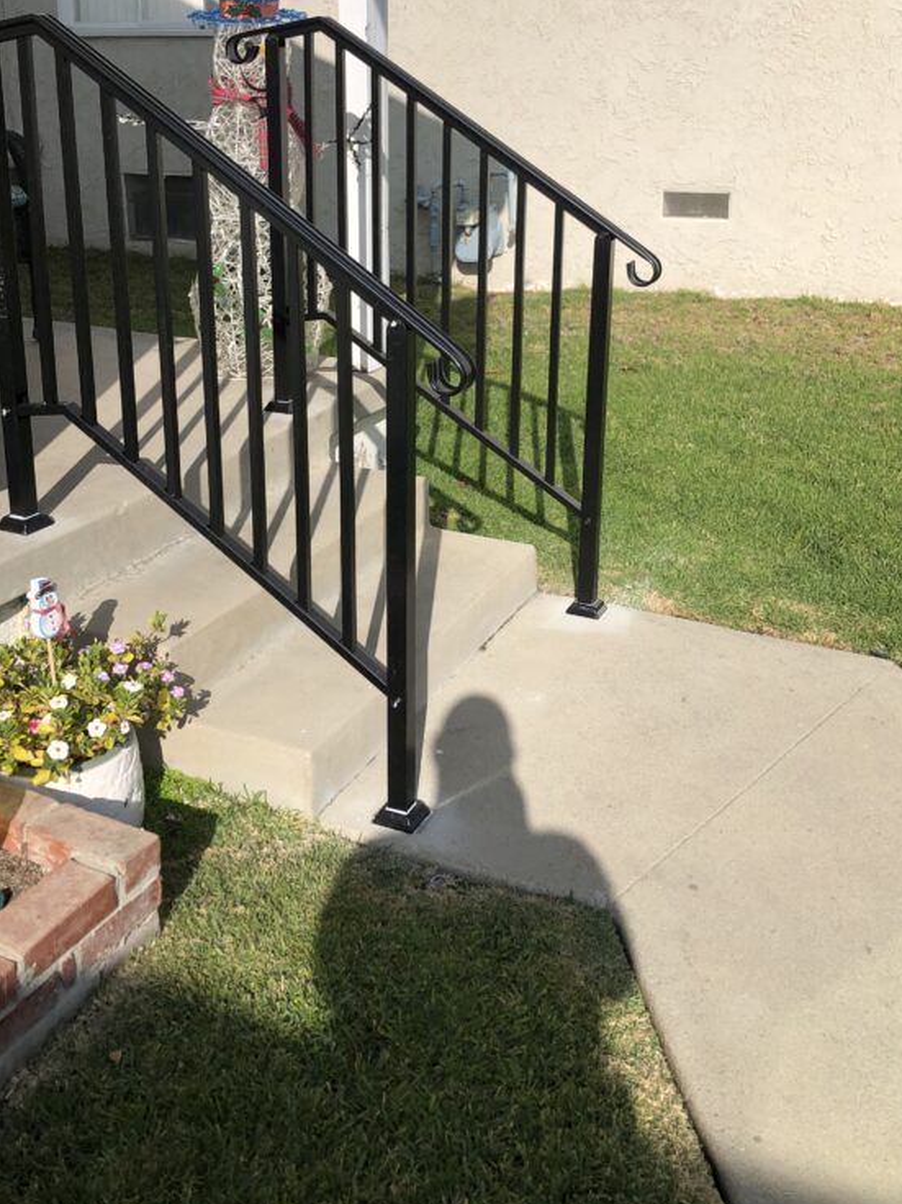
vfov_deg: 47.5
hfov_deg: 36.7
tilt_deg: -19.9
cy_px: 467
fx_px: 1355
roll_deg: +1.7
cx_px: 365
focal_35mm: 39
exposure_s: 1/3003
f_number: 1.8
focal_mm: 3.99
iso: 20
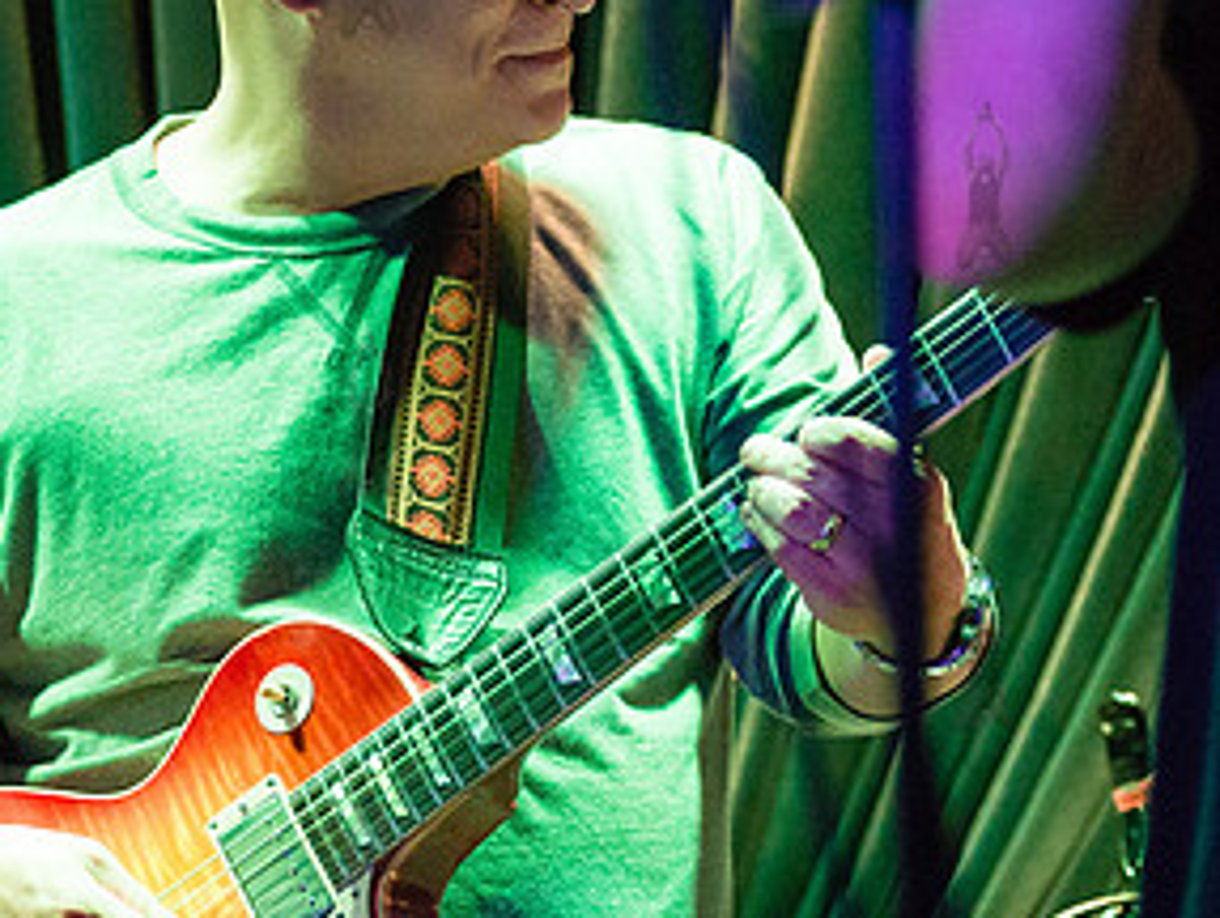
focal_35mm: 283
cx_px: 372
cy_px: 271
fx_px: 9987
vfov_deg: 5.3
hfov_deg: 7.0
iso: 4000
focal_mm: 112
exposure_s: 1/400
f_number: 2.8
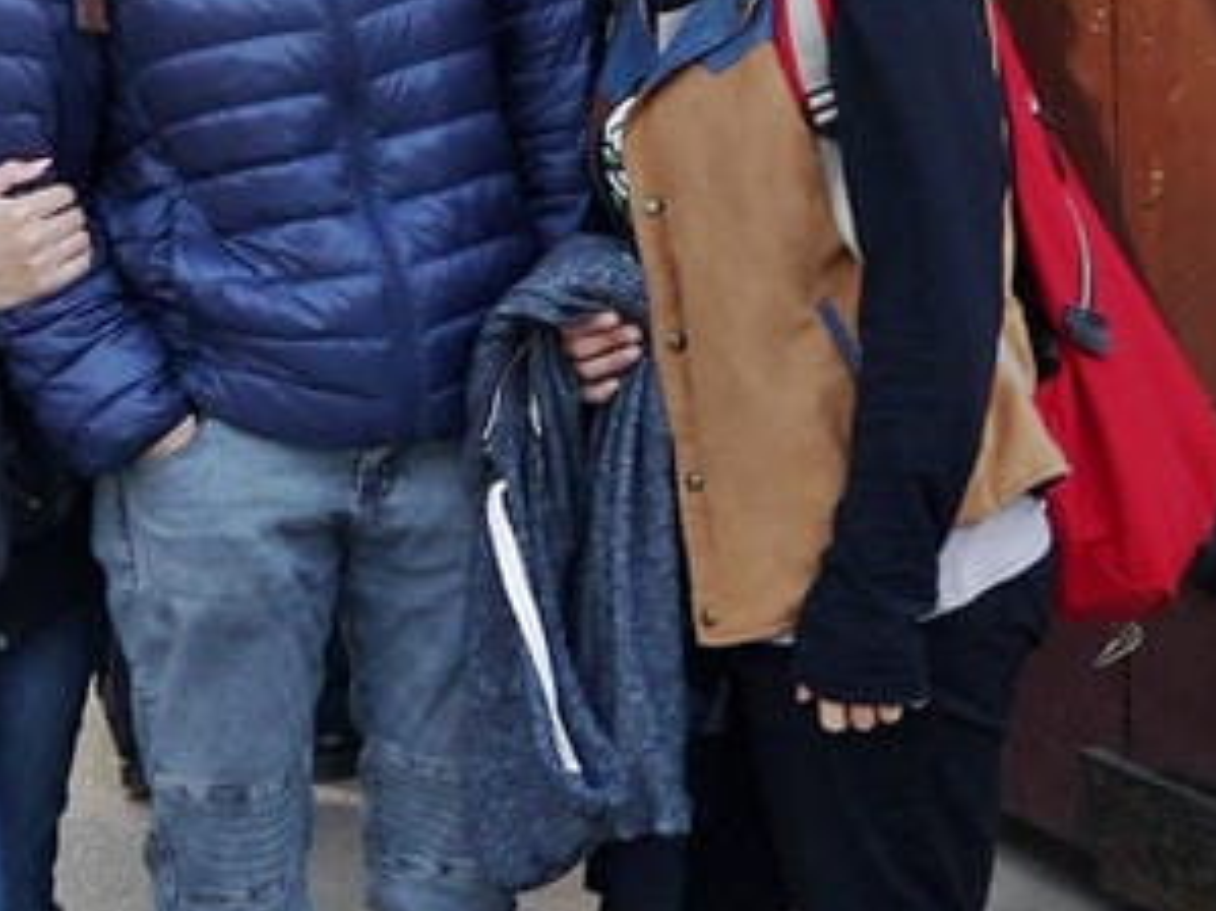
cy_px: -224
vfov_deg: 9.7
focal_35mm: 150
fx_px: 5267
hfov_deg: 13.0
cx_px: -41
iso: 160
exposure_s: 1/160
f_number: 4.5
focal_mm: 14
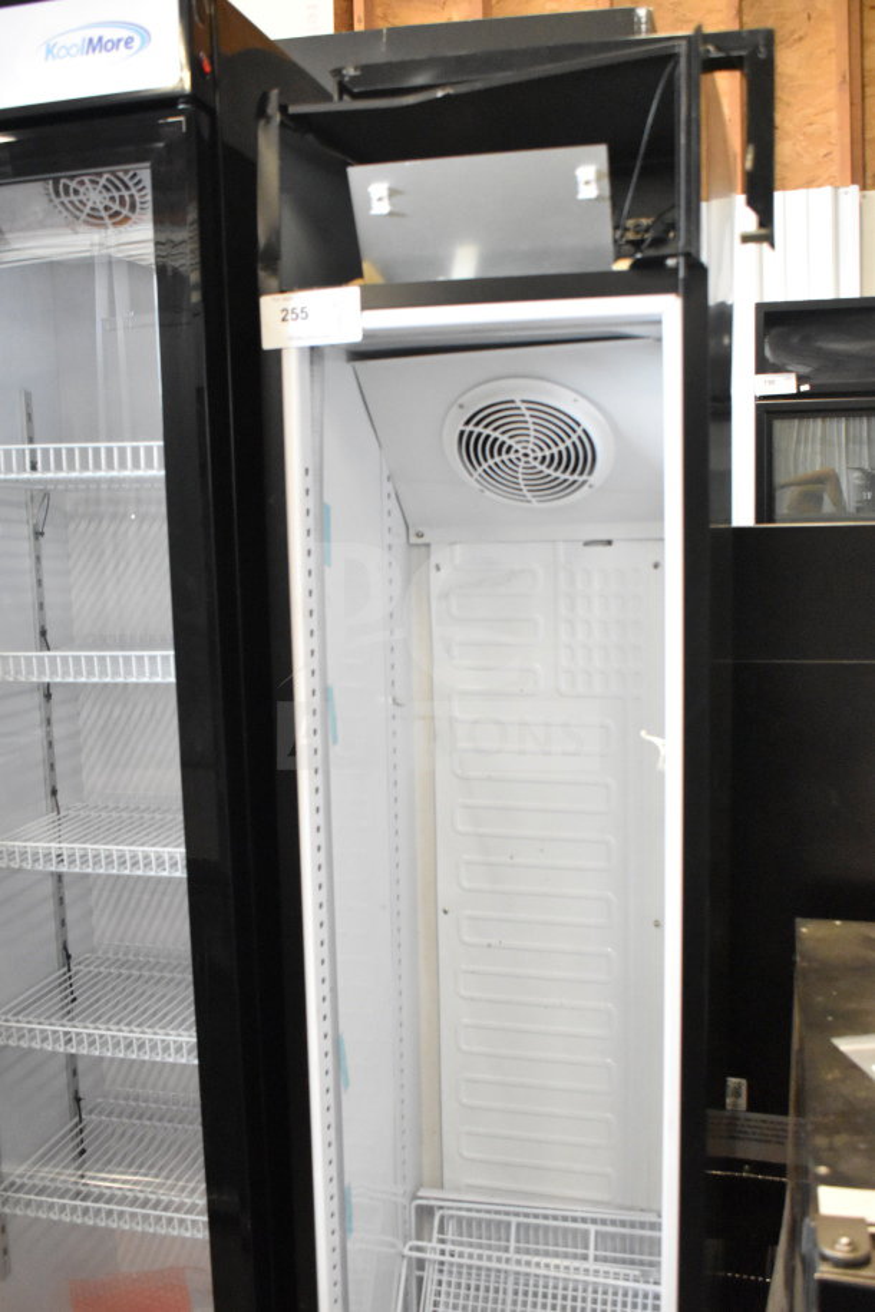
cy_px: 656
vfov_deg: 53.1
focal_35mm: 36
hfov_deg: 36.9
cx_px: 438
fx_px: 1312
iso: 6400
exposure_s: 1/125
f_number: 5.6
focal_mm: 24
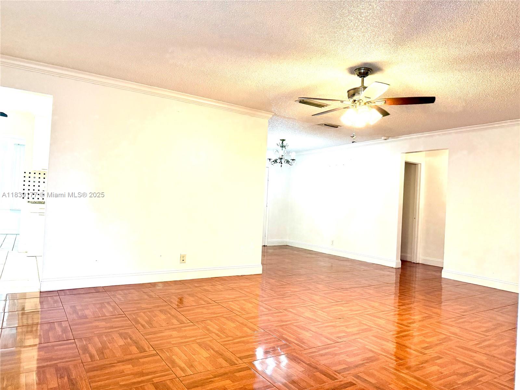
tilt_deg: +1.2
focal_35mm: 24
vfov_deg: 56.8
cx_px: 260
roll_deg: -3.1
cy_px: 195
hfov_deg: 71.6
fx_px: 361
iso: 320
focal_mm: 6.76
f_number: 1.78
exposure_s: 1/120
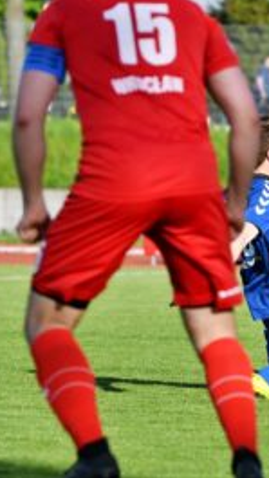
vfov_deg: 5.7
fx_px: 4820
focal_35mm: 380
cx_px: 339
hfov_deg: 3.2
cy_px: 239
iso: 200
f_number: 3.5
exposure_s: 1/2500
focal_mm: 120
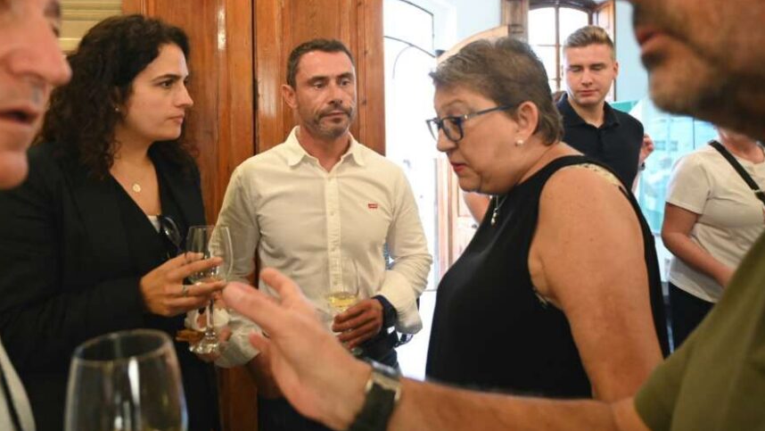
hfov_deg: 64.1
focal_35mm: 30
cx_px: 342
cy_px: 133
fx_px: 609
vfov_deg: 38.4
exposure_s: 1/200
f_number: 4
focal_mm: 24
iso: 6400
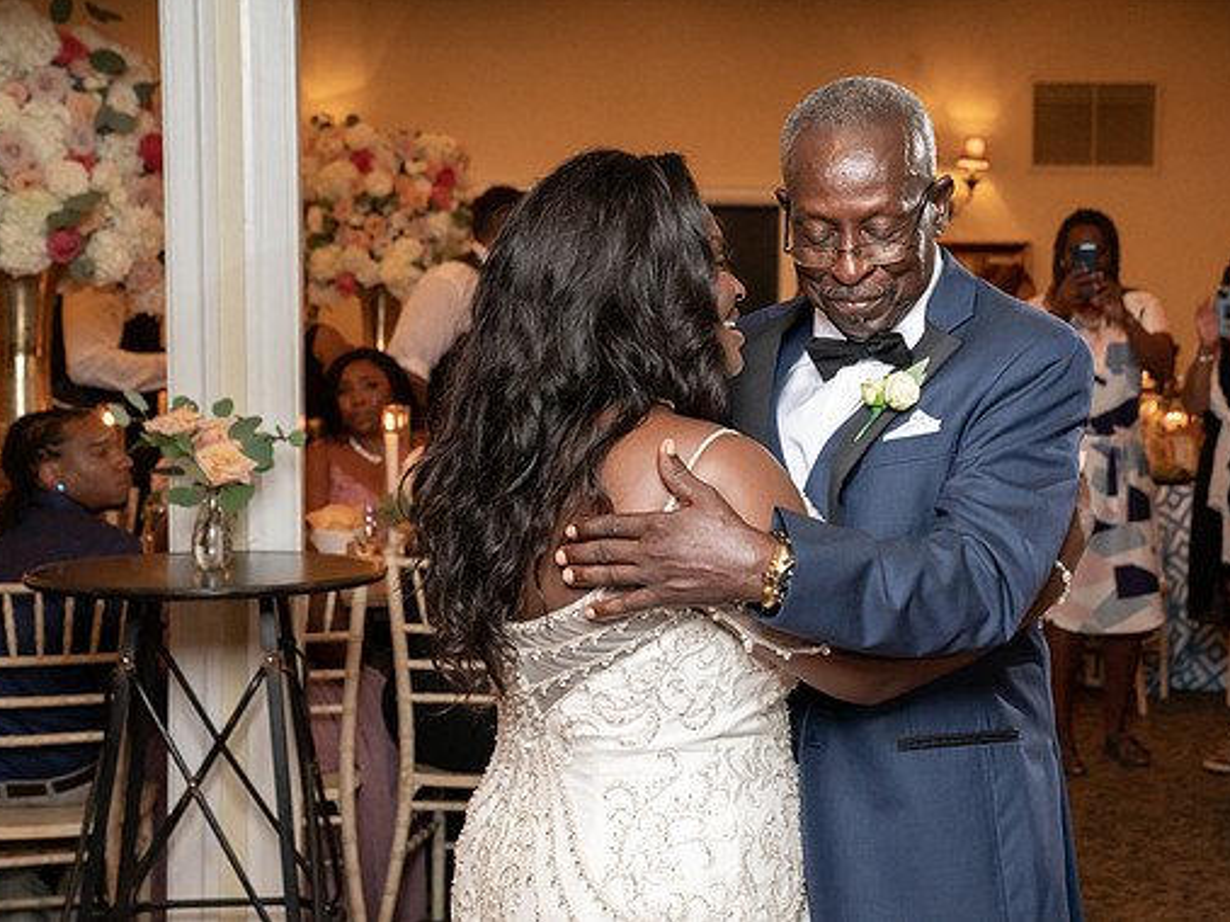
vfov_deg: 22.2
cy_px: 412
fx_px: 2345
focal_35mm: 66
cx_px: 731
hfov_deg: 29.3
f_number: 5.6
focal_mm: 55
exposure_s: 1/200
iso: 4000
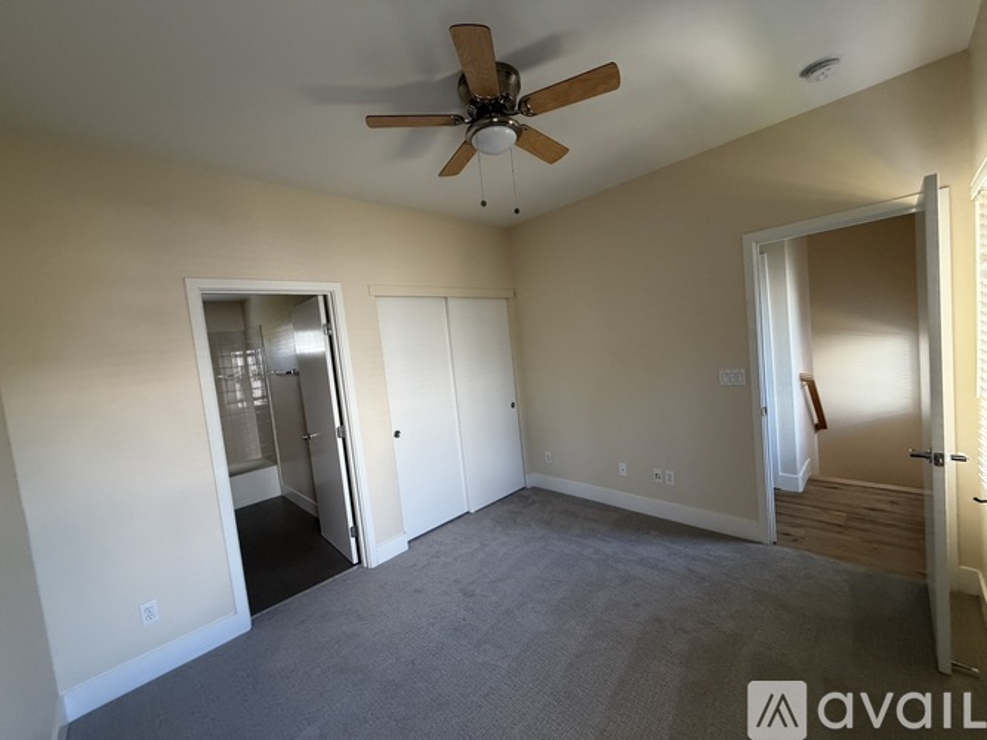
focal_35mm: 14
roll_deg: +5.8
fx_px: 399
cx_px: 494
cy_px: 370
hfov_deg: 102.1
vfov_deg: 85.7
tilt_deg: -3.6
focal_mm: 2.22
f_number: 2.2
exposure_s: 1/70
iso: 320
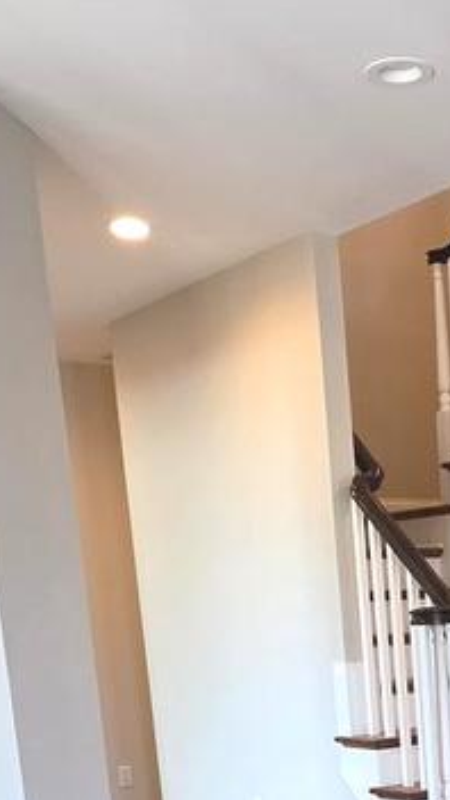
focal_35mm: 58
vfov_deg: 30.8
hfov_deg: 19.7
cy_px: 948
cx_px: 516
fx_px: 1230
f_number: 1.9
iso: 200
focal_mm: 2.2
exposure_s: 1/120
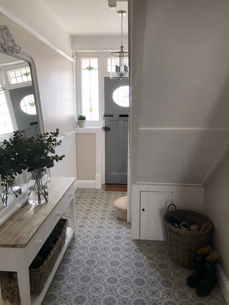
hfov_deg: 49.7
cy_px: 152
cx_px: 114
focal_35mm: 28
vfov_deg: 63.4
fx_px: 247
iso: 32
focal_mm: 3.99
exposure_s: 1/33
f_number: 1.8
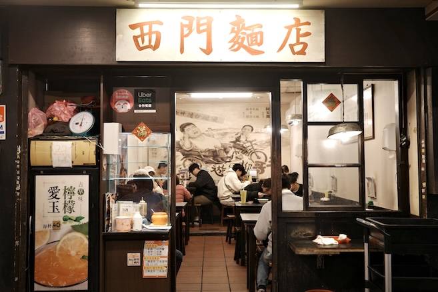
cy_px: 146
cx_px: 219
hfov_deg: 48.5
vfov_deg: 33.4
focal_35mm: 40
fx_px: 487
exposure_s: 1/25
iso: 320
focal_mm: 26
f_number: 2.8
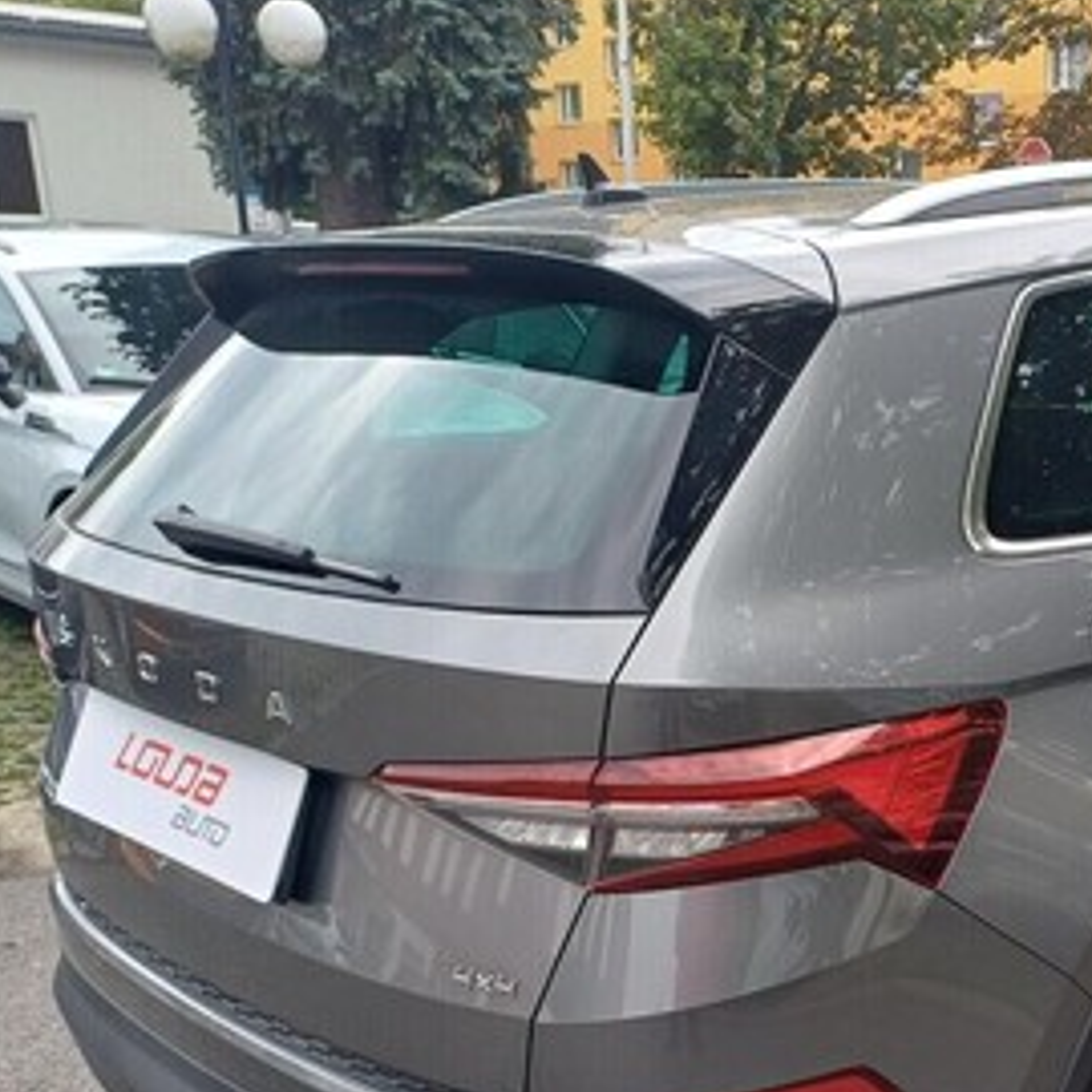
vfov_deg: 36.9
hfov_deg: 35.6
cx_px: 959
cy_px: 779
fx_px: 1606
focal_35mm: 45
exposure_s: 1/122
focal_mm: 4.65
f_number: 1.8
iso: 50
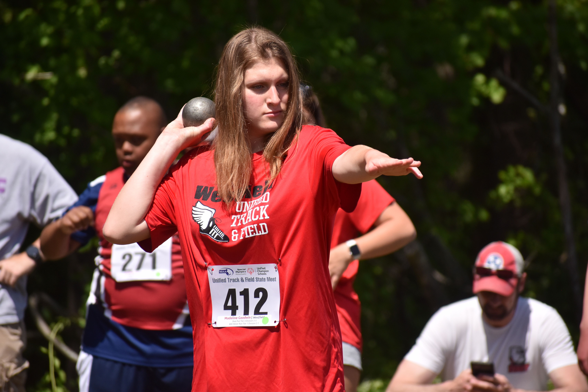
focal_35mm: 345
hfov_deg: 6.0
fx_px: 5635
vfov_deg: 4.0
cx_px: 294
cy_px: 196
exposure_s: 1/4000
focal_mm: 230
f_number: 5.6
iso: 500
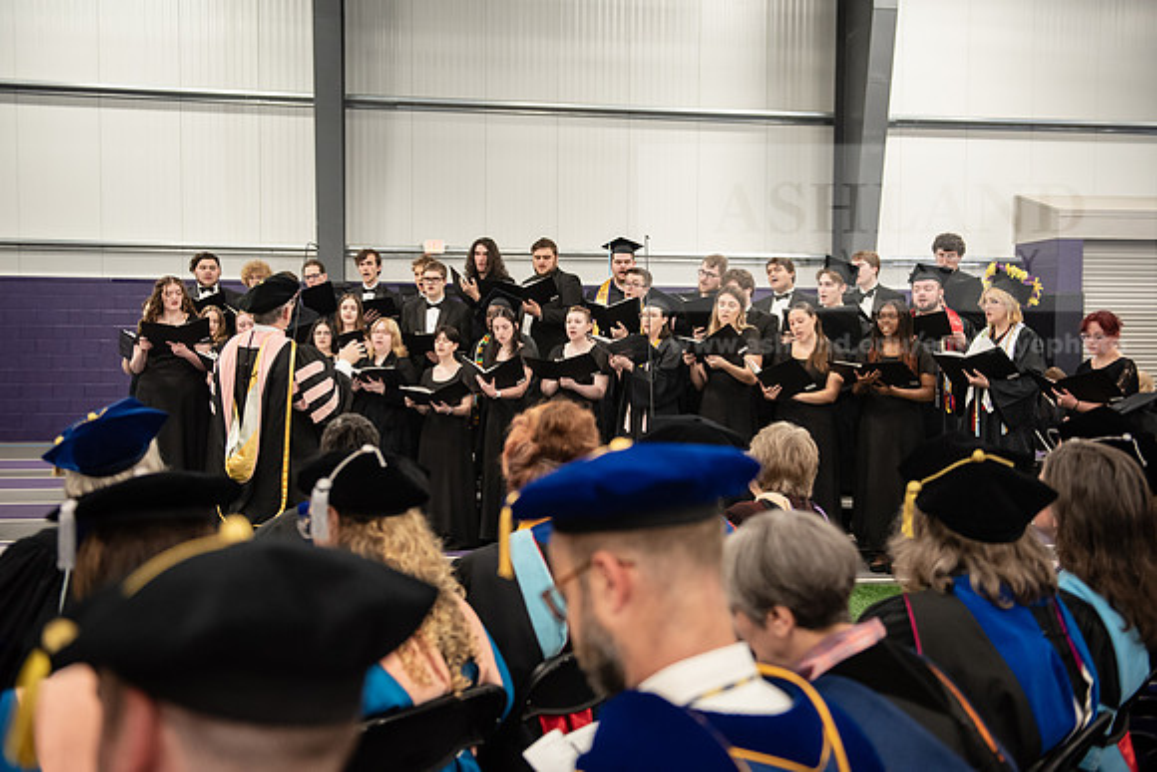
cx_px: 578
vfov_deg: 35.1
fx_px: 1222
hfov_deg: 50.7
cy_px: 386
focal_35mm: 38
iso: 2500
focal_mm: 38
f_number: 2.8
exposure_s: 1/200
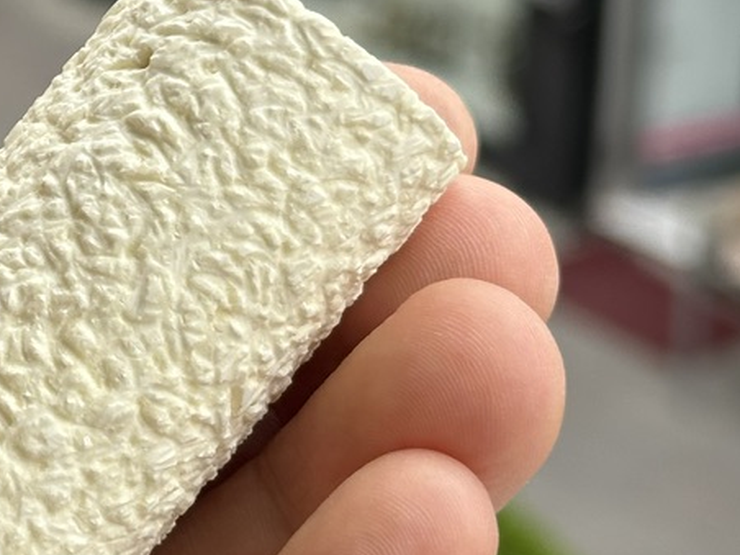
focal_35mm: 136
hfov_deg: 13.9
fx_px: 2907
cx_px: -234
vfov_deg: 10.9
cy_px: 92
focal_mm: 6.86
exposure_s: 1/1062
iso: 64
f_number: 1.78
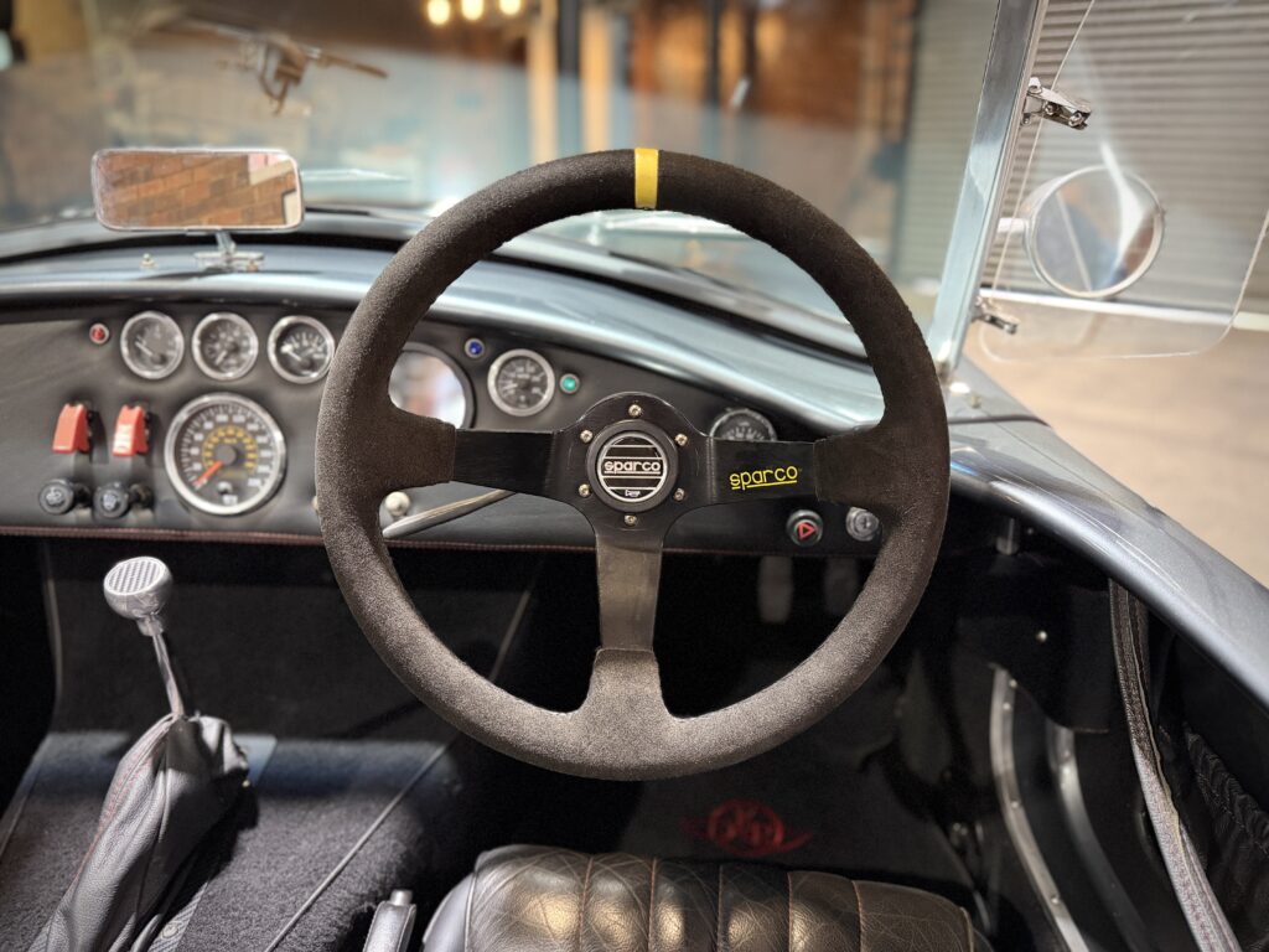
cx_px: 634
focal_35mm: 24
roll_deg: -0.4
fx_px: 880
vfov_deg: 56.8
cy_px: 476
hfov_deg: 71.6
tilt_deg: -20.1
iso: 640
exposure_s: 1/33
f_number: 1.78
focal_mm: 6.76
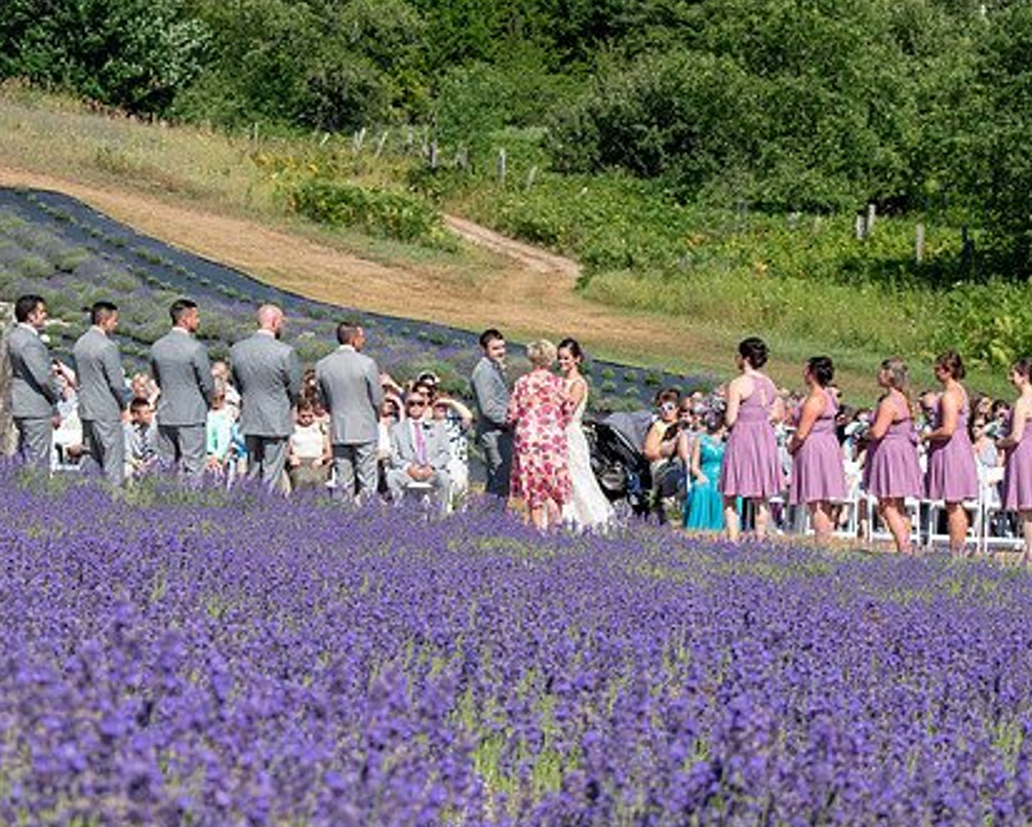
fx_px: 3790
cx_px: 513
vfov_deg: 12.5
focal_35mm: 124
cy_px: 428
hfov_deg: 15.5
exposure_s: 1/400
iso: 200
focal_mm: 55
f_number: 10
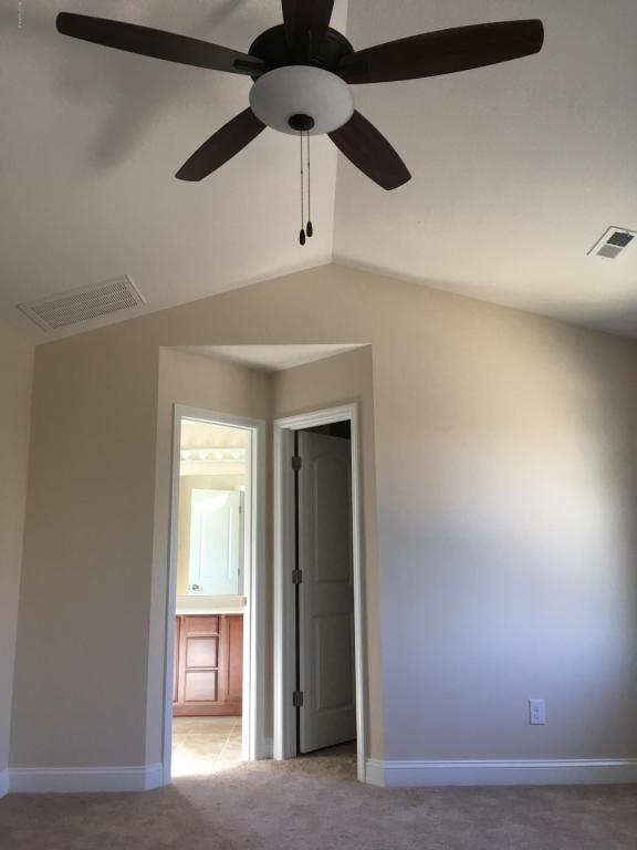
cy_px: 425
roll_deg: +1.1
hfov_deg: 48.2
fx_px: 712
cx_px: 318
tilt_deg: +11.9
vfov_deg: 61.7
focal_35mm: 29
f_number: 2.2
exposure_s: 1/30
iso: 32
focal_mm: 4.15
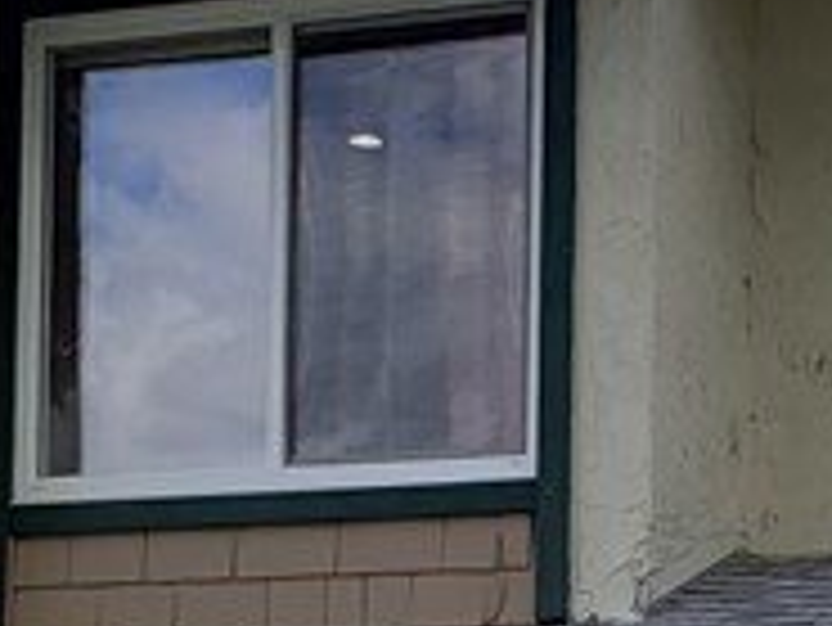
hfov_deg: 13.7
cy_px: 721
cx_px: 562
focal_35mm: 144
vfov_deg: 10.2
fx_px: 3463
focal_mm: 4.3
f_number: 2.4
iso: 50
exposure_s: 1/1038
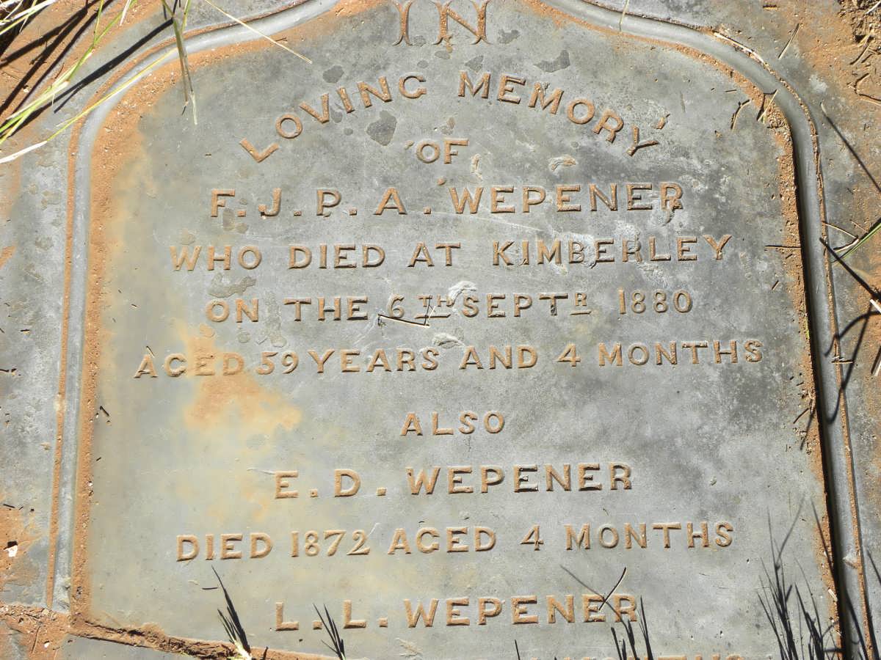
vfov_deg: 25.2
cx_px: 440
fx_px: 1476
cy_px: 330
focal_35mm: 58
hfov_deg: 33.2
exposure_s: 1/224
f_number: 5
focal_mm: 10.3
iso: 64
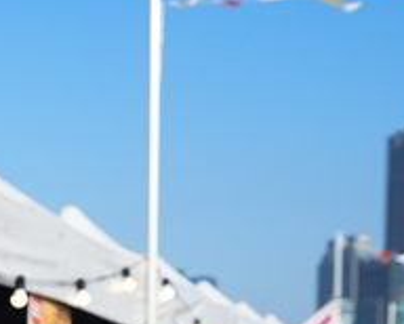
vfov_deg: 12.3
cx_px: -408
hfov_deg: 13.9
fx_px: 1400
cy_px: 547
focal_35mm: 117
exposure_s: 1/1000
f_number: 4
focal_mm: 24
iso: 100
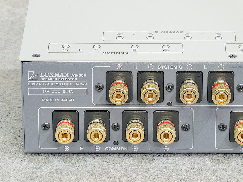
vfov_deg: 6.4
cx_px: 122
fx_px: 1622
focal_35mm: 231
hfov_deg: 8.6
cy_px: 91
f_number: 5.6
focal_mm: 41.4
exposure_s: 1/5
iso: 200
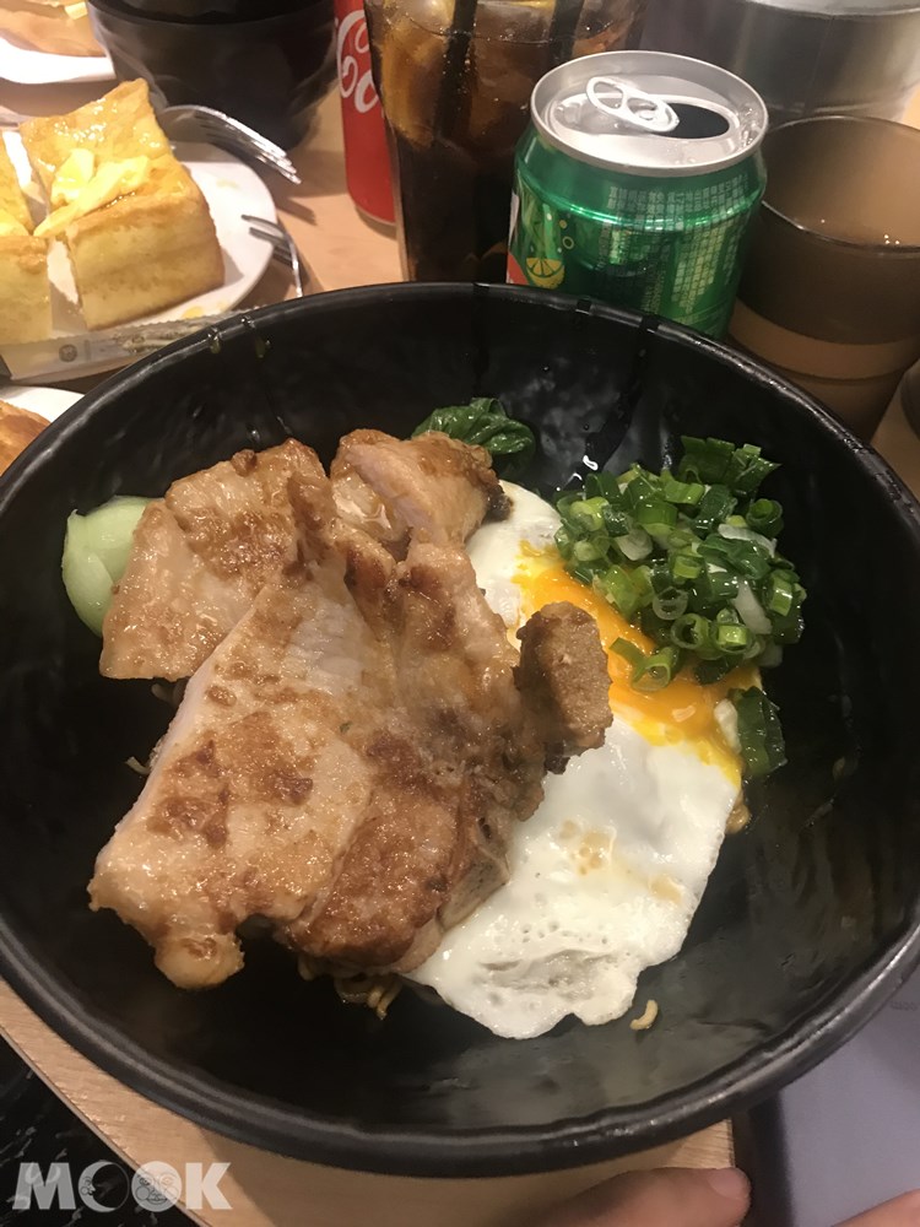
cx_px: 460
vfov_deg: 63.4
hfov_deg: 49.7
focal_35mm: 28
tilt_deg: -52.6
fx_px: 992
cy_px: 614
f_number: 1.8
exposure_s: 1/15
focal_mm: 3.99
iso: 64
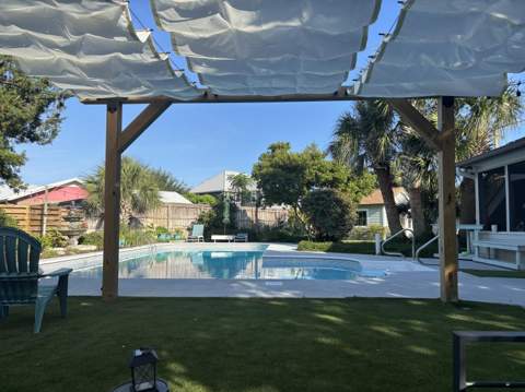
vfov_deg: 53.0
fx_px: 394
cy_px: 196
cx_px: 262
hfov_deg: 67.4
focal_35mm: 26
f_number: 1.6
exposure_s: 1/1984
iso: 50
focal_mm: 5.96
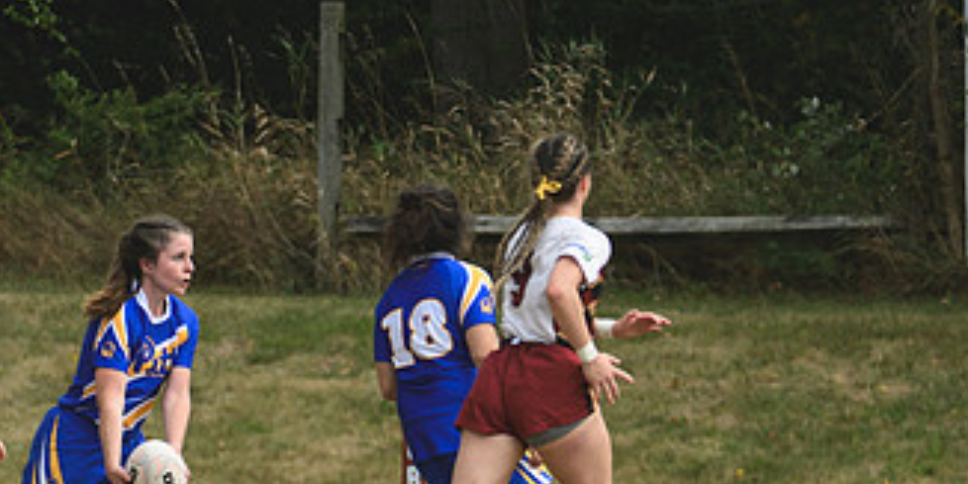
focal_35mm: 1226
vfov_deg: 0.9
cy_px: 472
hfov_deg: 1.8
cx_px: 161
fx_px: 30664
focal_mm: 340
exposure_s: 1/1000
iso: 280
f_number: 6
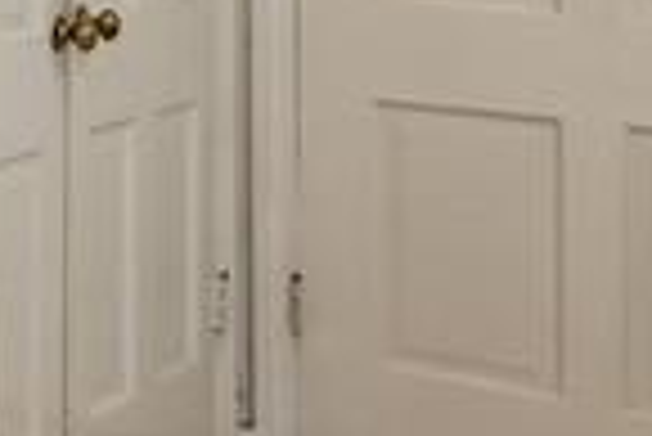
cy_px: -180
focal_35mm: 106
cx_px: -1207
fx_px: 1922
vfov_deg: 12.4
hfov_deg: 11.9
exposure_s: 1/25
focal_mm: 10
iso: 200
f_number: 7.1
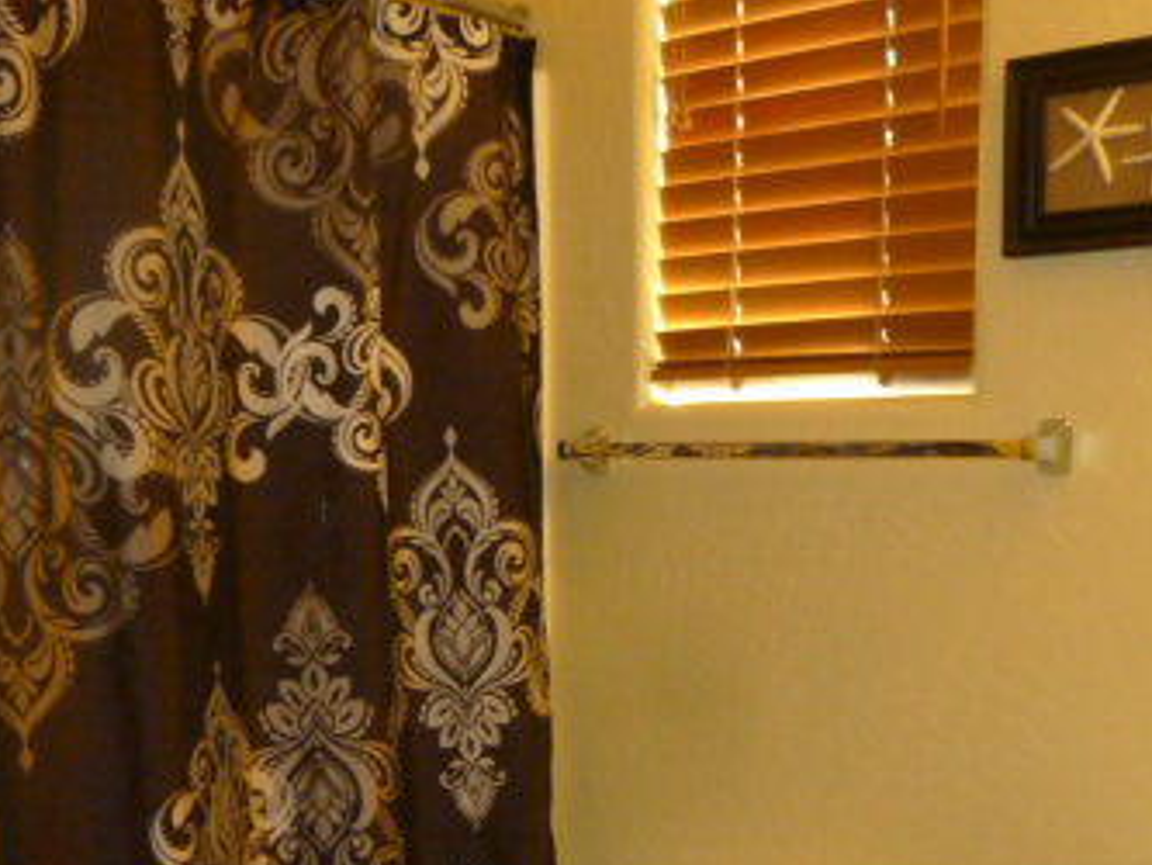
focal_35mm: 48
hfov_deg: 39.6
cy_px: 689
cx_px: 578
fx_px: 1598
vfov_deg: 29.6
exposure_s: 1/30
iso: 320
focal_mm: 4.5
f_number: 3.3
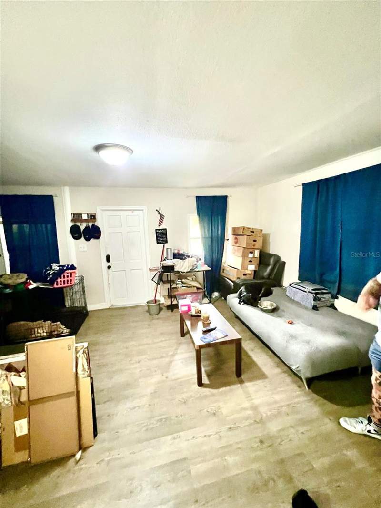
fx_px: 191
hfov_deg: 89.9
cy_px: 254
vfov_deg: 106.2
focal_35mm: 13
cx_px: 190
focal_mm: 1.57
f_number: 1.8
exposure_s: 1/40
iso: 1000
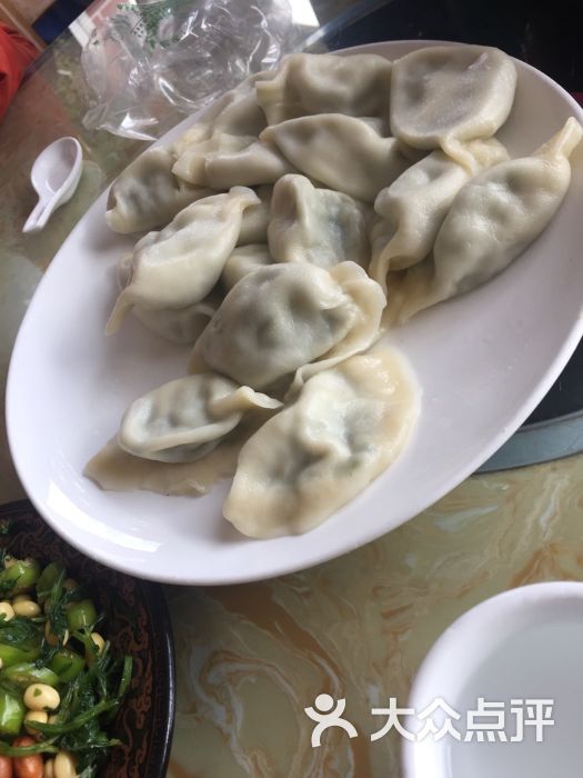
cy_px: 389
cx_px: 292
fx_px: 651
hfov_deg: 48.2
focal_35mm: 29
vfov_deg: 61.7
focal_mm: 4.15
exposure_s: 1/120
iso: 50
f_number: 2.2
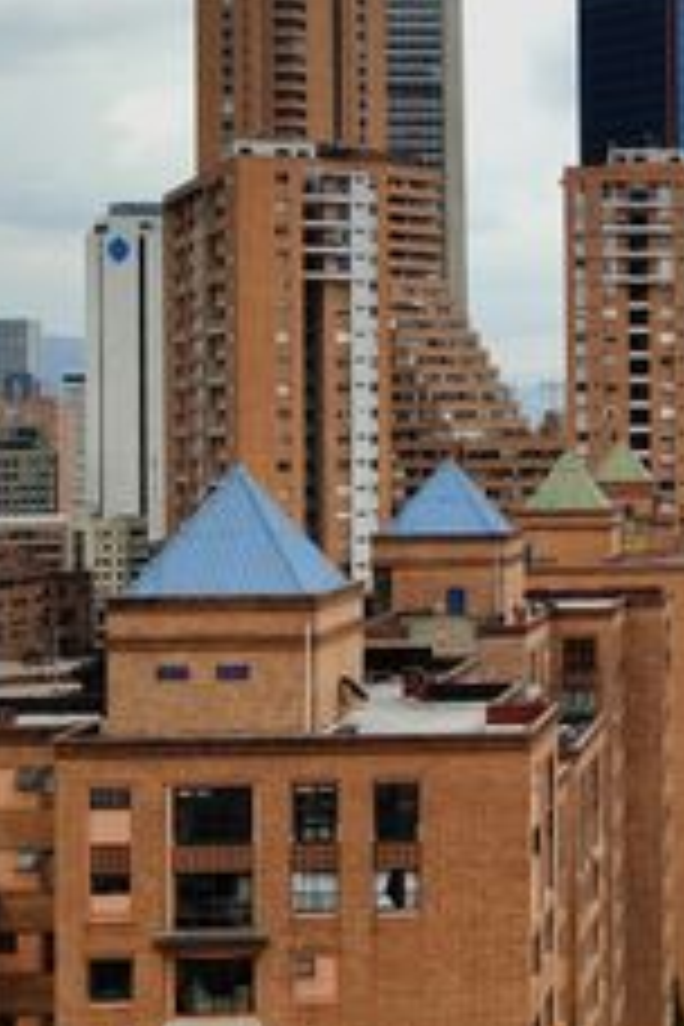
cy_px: 418
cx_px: 943
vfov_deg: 27.7
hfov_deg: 17.3
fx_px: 2080
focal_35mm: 73
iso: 50
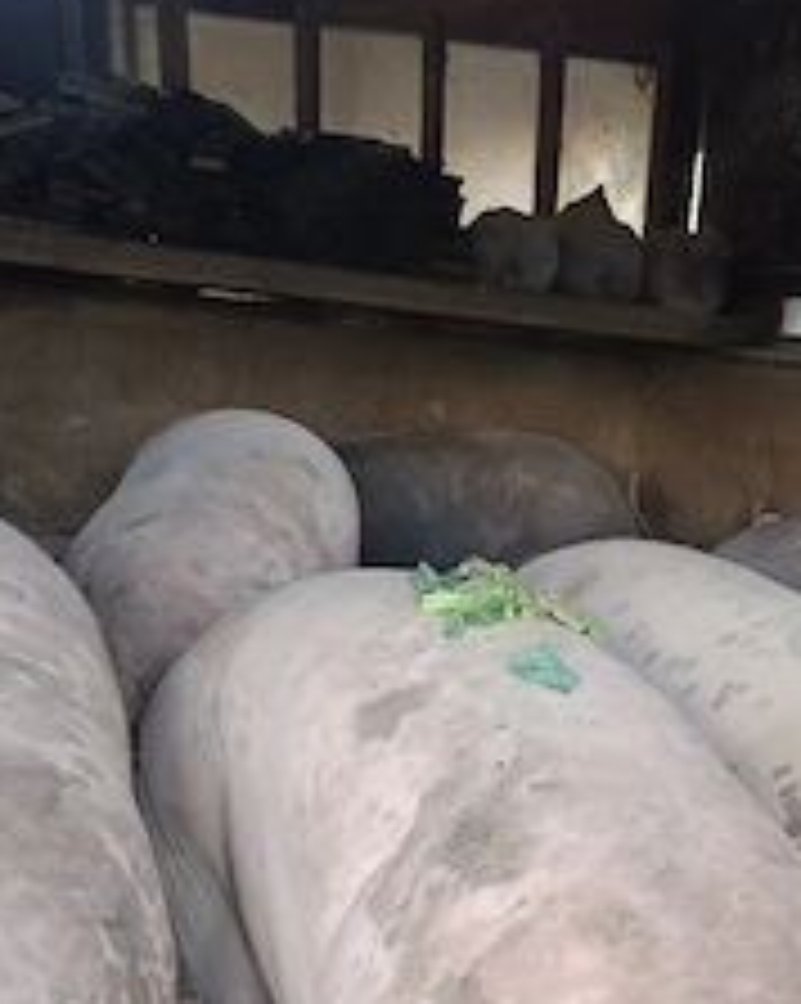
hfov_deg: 35.4
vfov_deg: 41.1
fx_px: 1246
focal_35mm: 42
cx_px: 513
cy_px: 869
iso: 879
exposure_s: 1/50
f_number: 1.7
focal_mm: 5.31
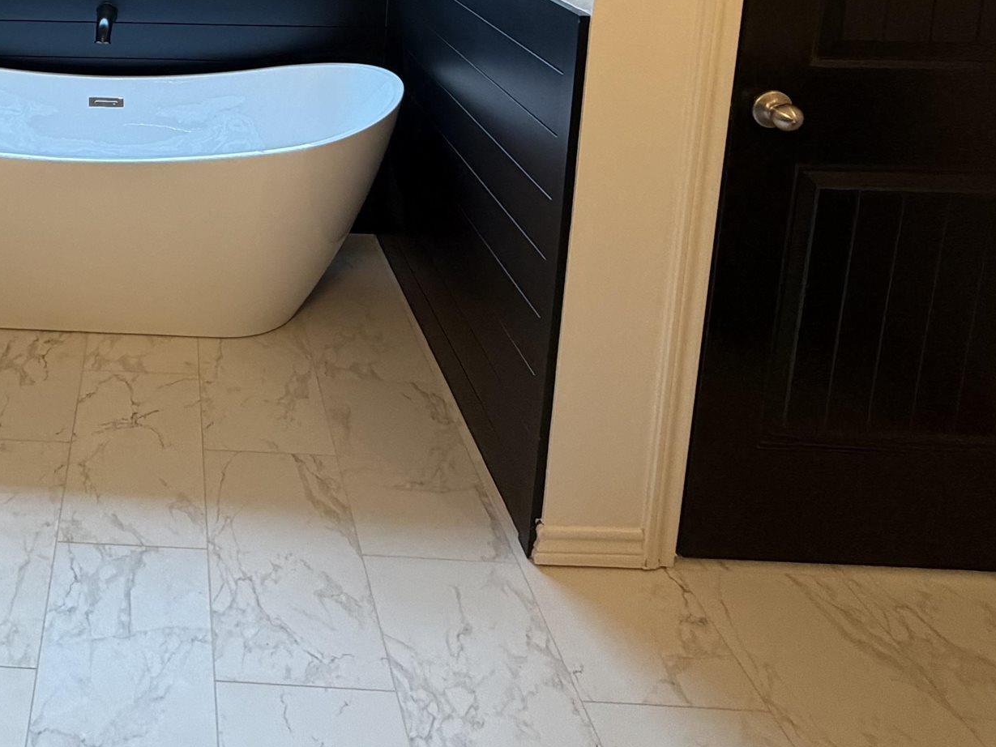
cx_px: 112
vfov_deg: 36.0
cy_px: -28
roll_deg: -0.3
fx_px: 1007
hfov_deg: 47.6
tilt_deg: -10.1
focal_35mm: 35
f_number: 2.2
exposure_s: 1/60
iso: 250
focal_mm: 2.22
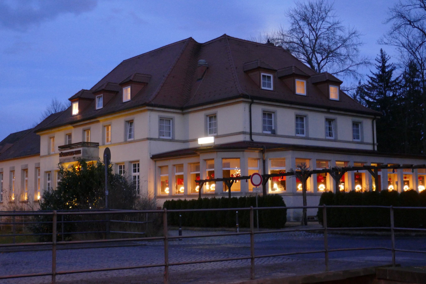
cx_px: 213
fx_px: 603
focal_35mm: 51
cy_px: 142
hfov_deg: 38.9
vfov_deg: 26.5
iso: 2000
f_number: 4.1
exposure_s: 1/5
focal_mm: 18.6
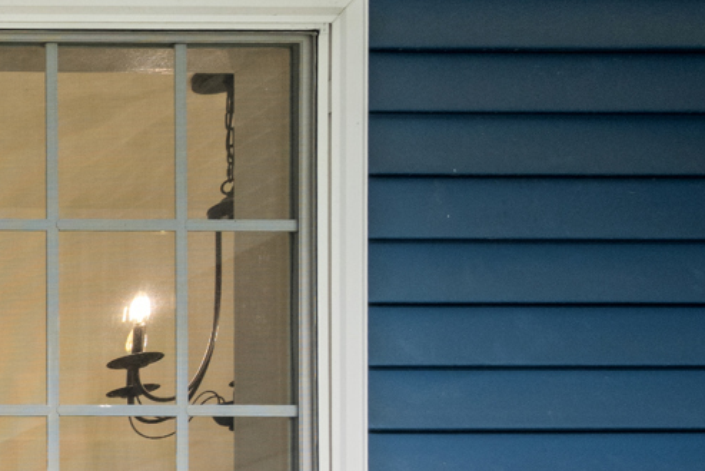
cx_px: -1011
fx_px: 1391
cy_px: 873
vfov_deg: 16.0
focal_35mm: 71
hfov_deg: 15.0
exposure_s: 1/25
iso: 320
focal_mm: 14
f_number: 9
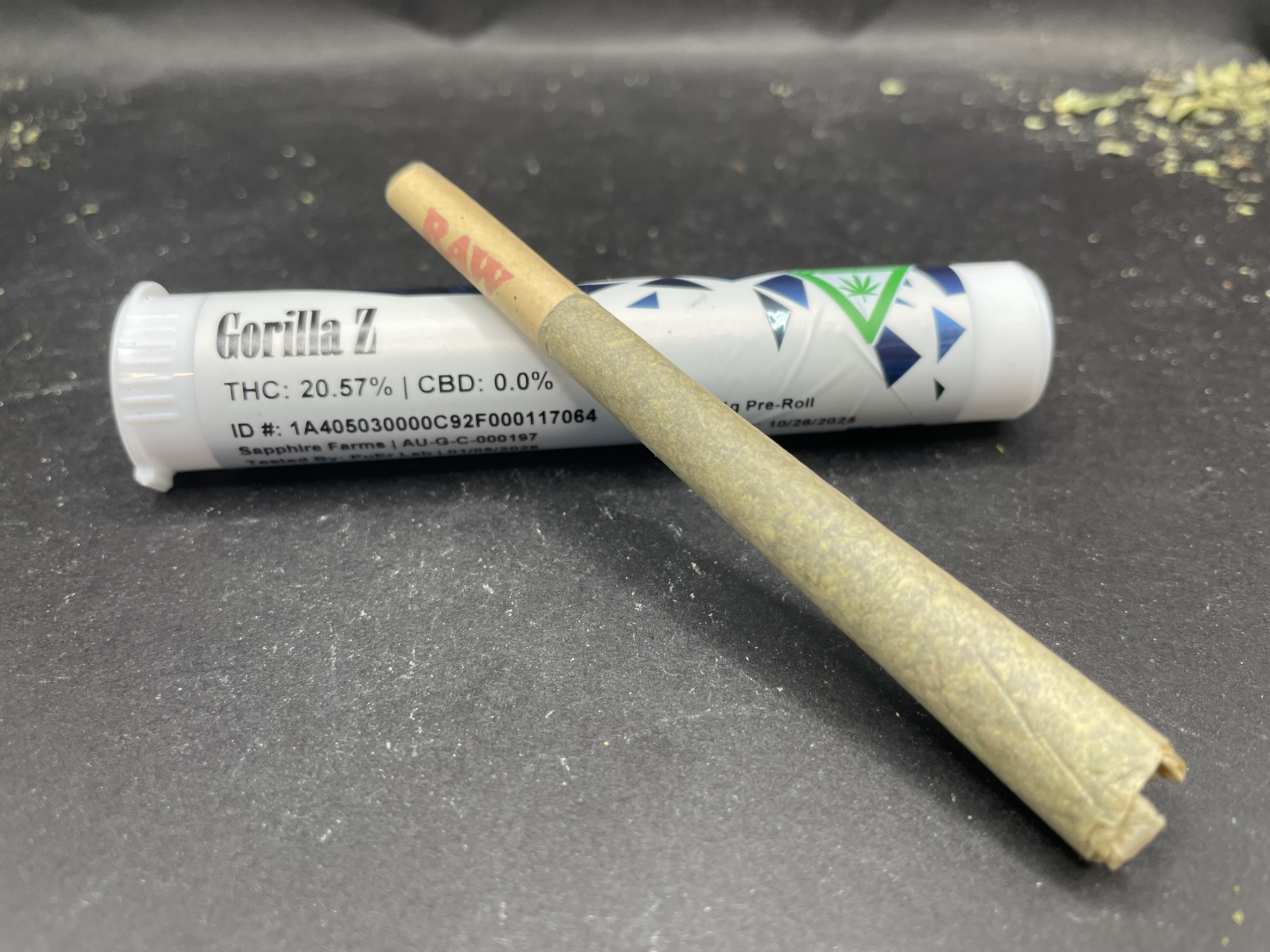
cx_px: 635
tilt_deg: -40.9
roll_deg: -0.6
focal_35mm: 26
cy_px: 476
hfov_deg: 67.3
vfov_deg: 53.1
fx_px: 954
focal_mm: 4.2
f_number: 1.6
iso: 100
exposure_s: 1/120
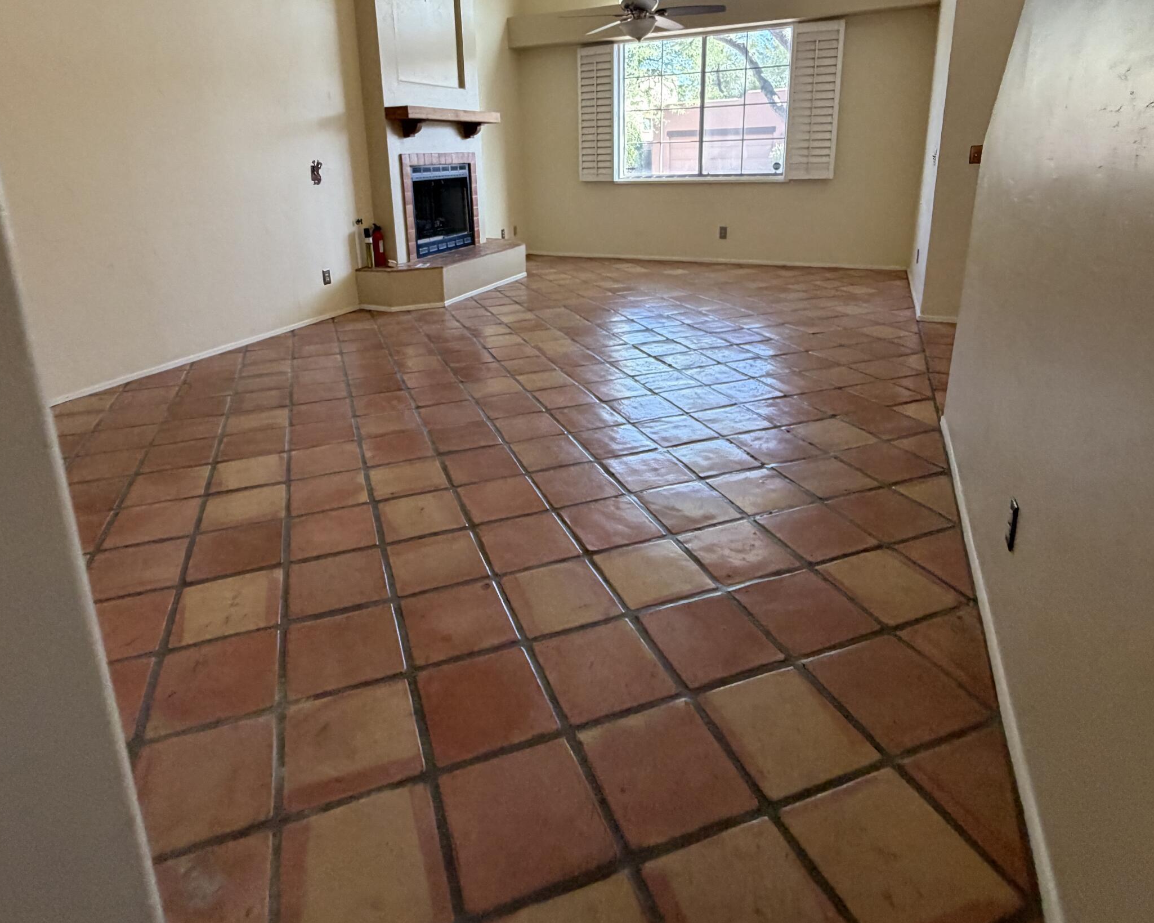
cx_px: 539
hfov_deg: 80.3
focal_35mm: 20
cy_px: 326
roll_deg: +1.6
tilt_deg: -13.7
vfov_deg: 66.7
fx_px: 683
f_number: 2.2
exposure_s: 1/99
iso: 320
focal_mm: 2.22
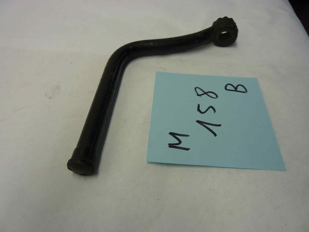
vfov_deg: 54.9
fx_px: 223
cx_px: 154
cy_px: 116
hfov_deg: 69.4
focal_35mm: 25
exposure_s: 1/40
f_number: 3.3
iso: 80
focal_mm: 4.1
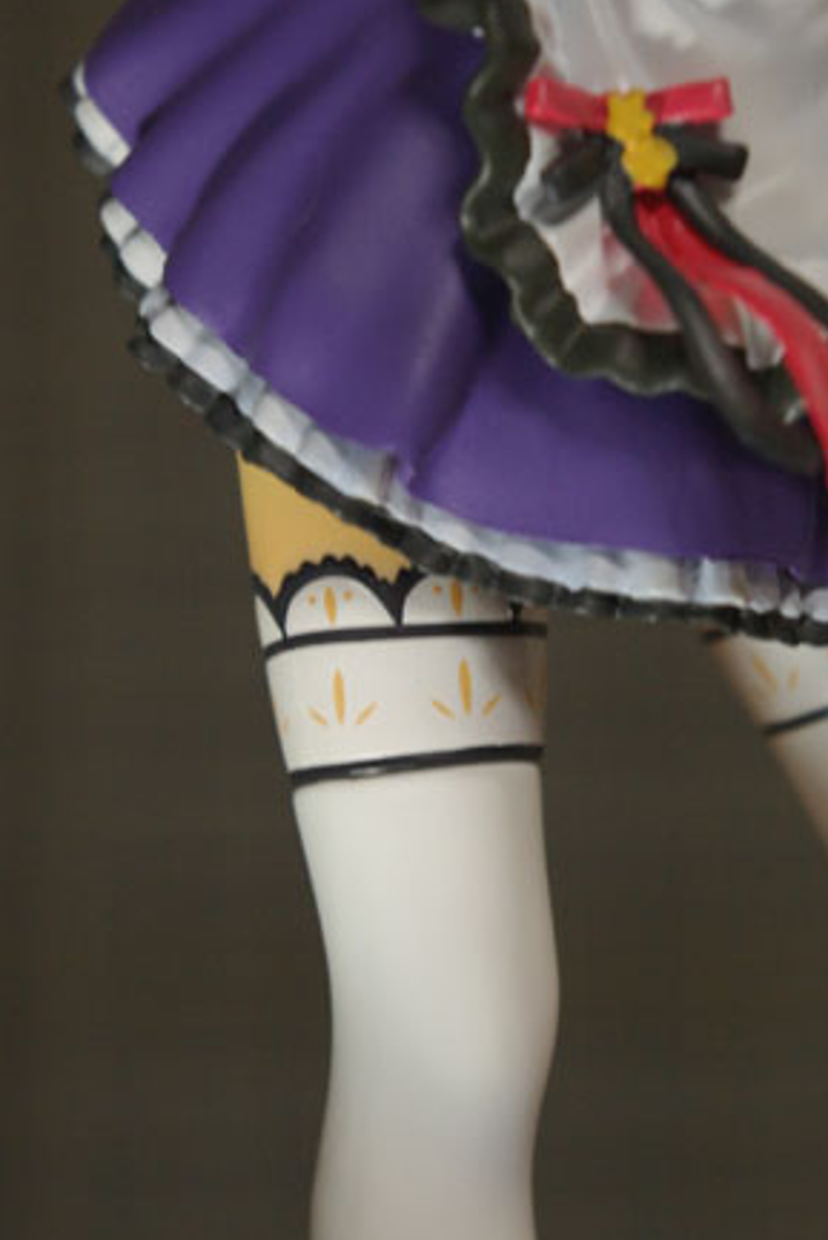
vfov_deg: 19.9
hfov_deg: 13.4
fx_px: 3537
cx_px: 421
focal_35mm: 103
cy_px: 694
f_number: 8
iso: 800
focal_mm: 55
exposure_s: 1/30
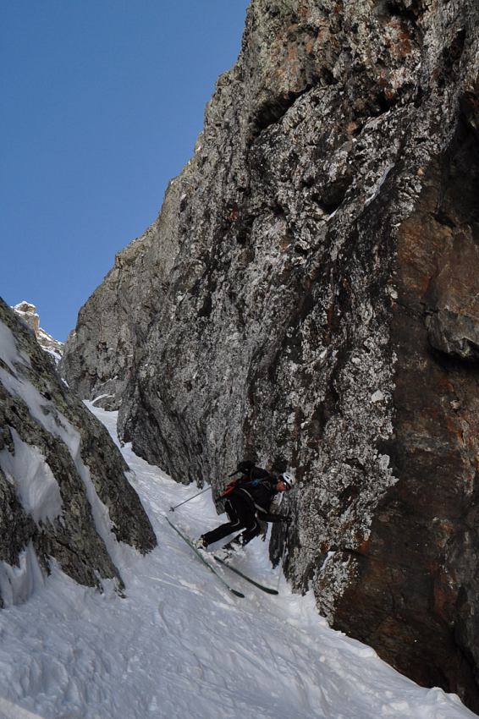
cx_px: 240
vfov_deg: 92.5
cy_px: 360
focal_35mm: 17
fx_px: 345
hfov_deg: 69.6
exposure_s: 1/160
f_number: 9
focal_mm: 11.5
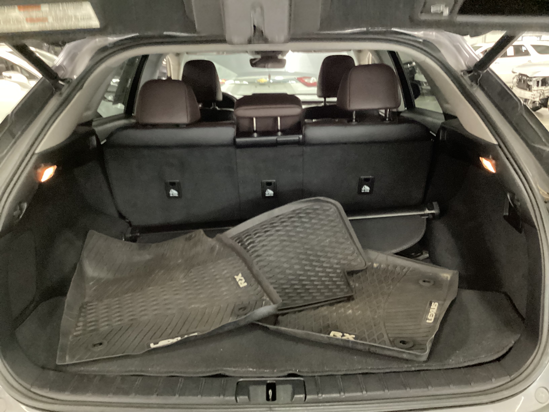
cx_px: 274
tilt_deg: -18.5
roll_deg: +0.6
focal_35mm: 31
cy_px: 206
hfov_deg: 58.4
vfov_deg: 45.4
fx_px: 492
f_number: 2.4
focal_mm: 3.3
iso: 800
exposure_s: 1/17
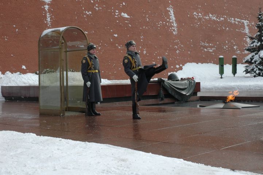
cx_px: 132
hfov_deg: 35.1
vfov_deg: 23.8
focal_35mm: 57
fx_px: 416
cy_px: 88
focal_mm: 38
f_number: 13
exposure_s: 1/160
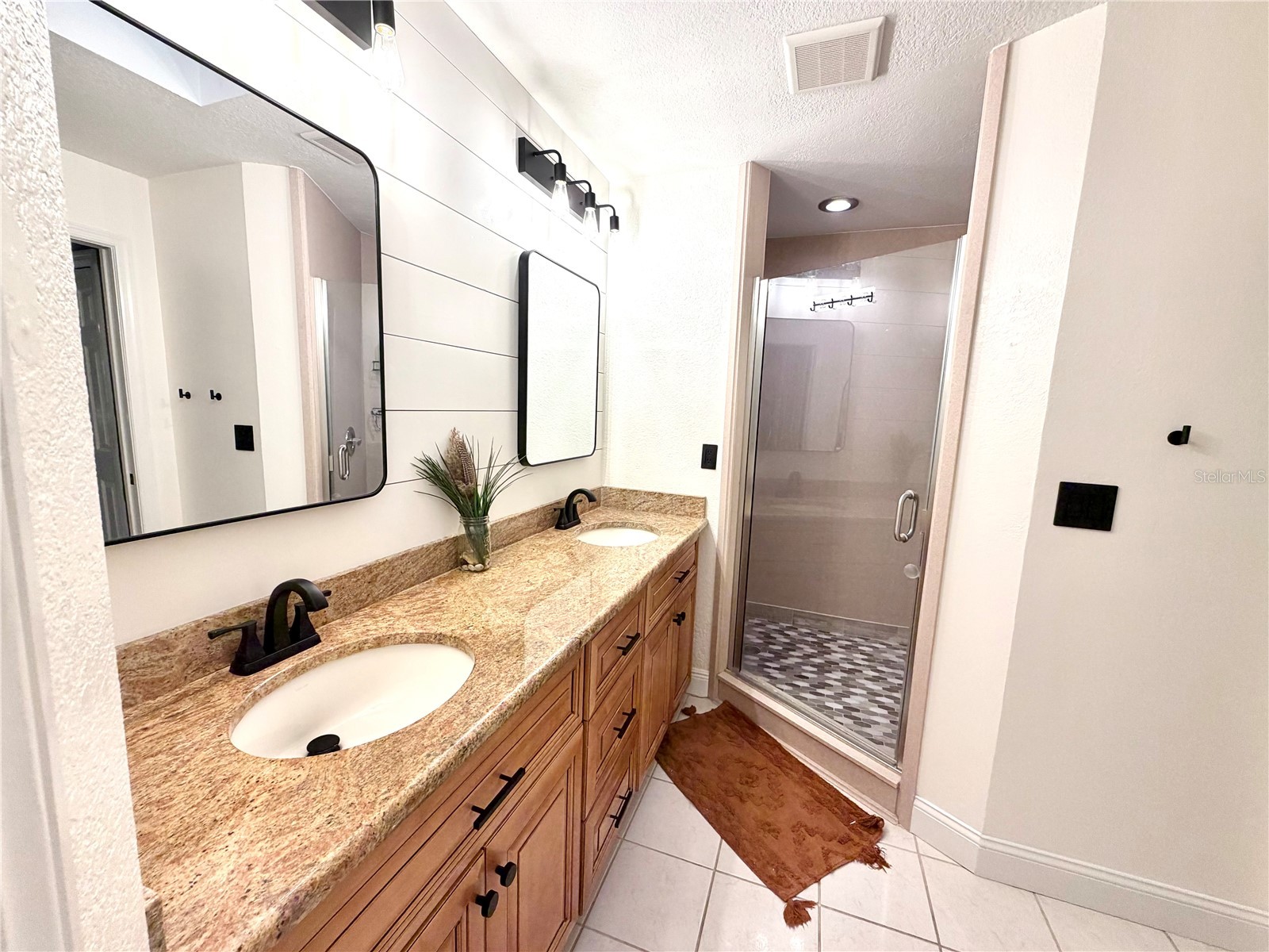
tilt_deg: -7.5
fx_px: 513
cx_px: 634
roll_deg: -2.1
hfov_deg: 102.1
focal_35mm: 14
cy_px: 476
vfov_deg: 85.7
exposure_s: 1/120
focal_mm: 2.22
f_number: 2.2
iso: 125
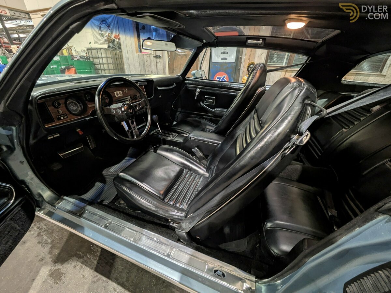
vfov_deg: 85.7
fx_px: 158
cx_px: 196
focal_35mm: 14
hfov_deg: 102.0
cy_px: 146
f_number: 2.2
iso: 459
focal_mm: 1.83
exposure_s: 1/16.7
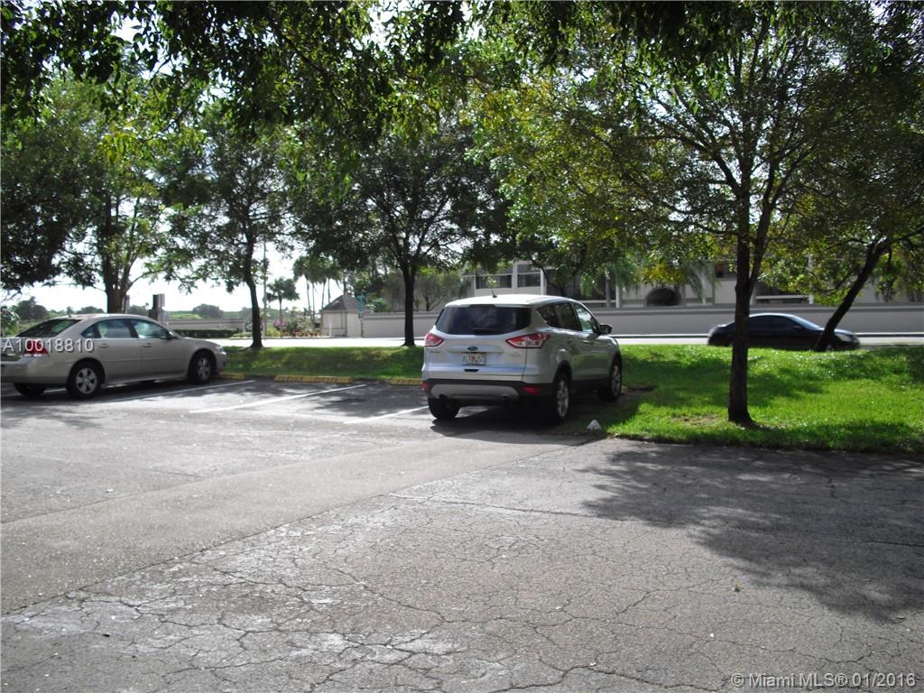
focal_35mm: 36
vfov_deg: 39.7
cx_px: 462
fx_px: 961
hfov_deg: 51.4
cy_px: 346
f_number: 7.8
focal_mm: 6.3
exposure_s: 1/100
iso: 64
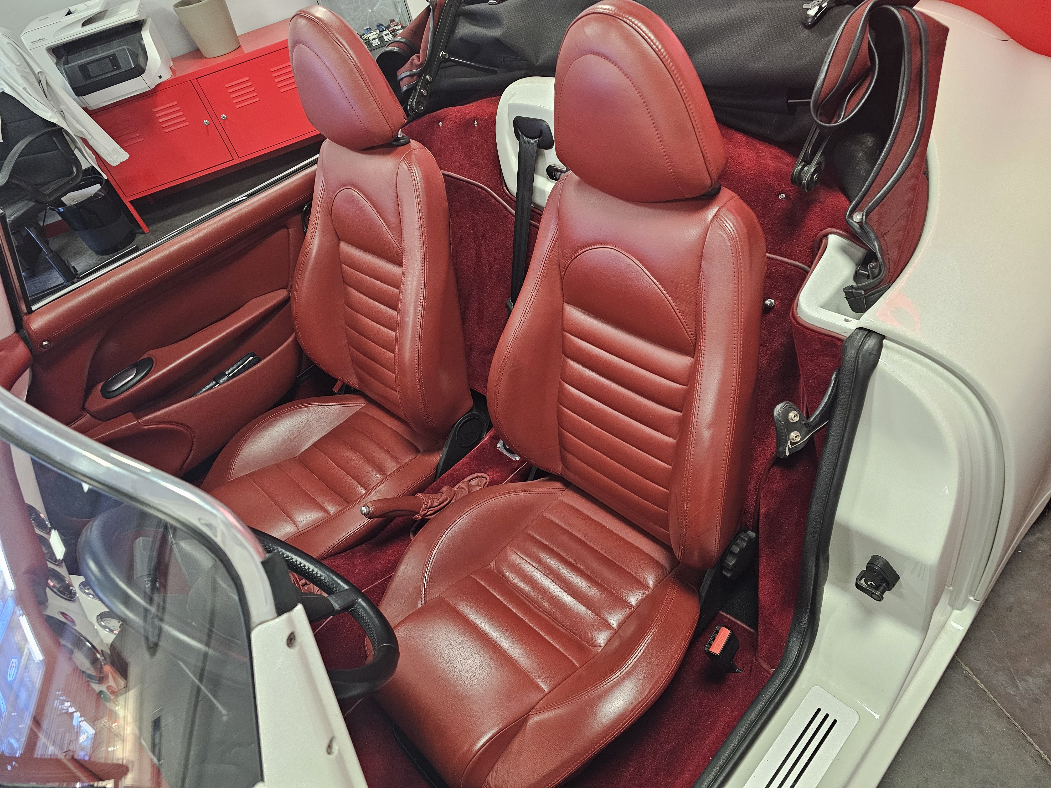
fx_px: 698
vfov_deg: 58.9
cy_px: 394
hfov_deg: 73.9
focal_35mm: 23
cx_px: 526
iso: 640
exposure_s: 1/50
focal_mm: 6.3
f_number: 1.7
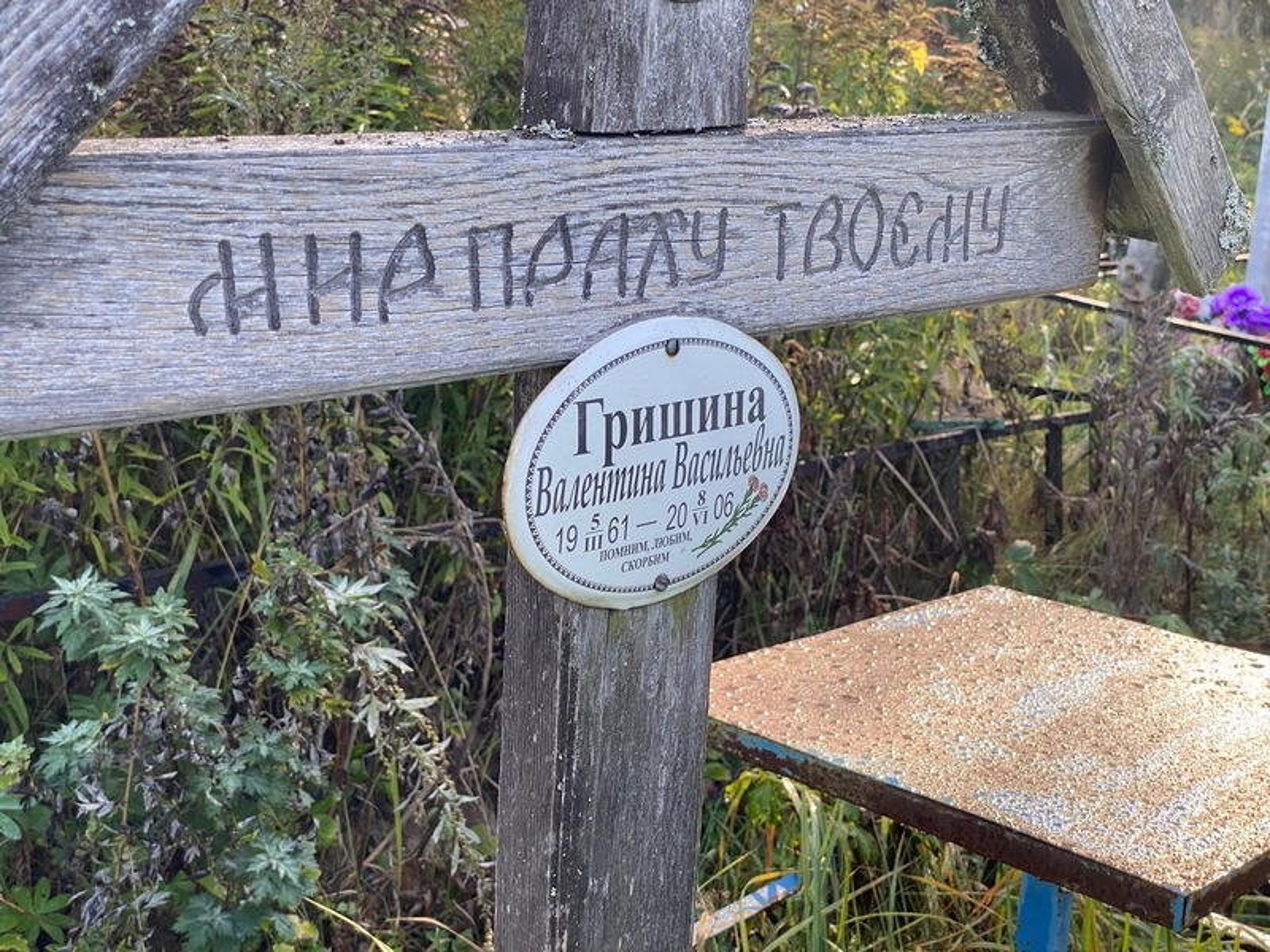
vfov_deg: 28.0
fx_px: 1908
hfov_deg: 36.8
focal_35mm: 52
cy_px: 476
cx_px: 635
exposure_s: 1/122
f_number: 2
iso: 25
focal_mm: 6
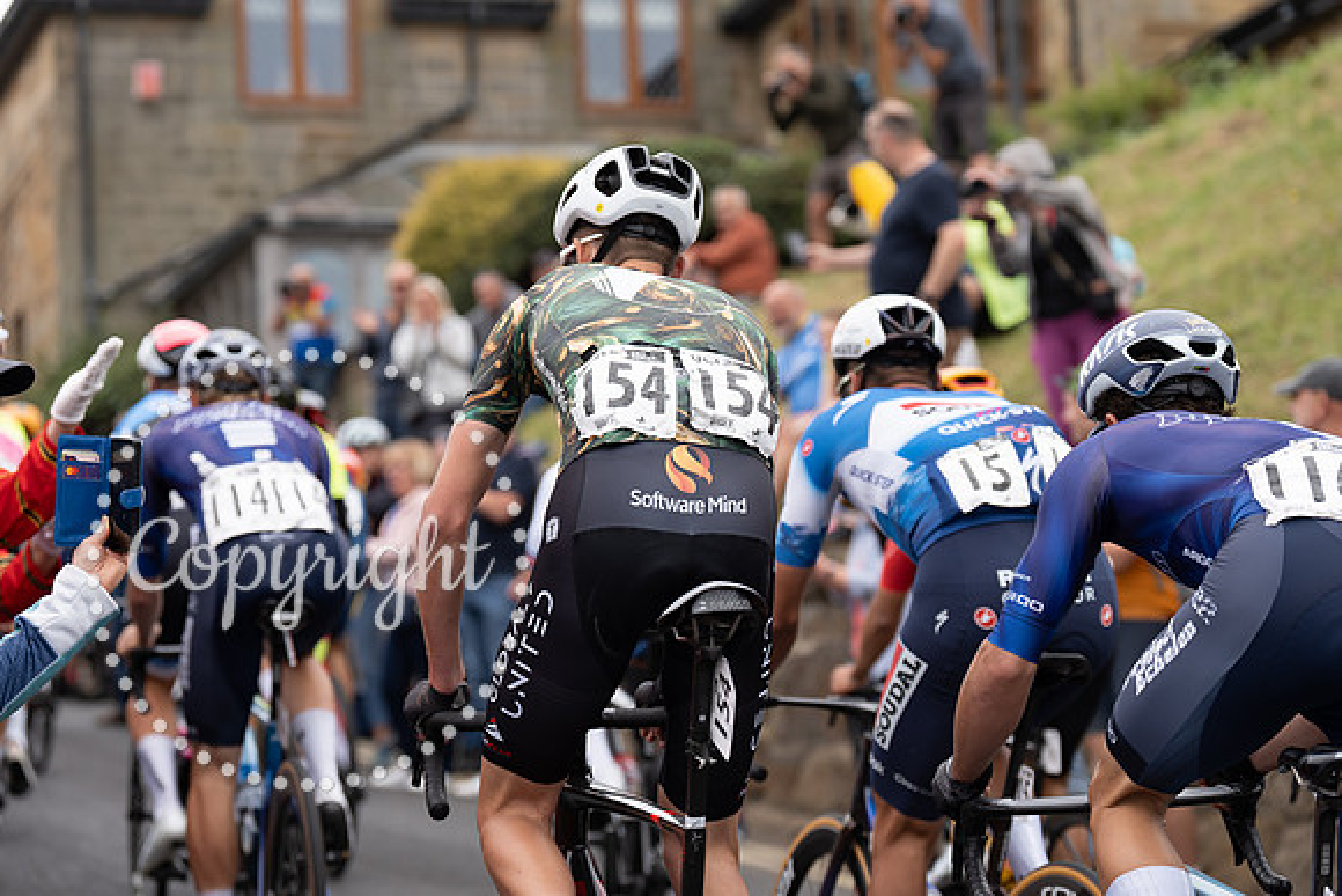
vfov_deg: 13.3
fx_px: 3840
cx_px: 671
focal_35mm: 103
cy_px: 448
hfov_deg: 19.8
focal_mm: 103
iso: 320
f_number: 3.5
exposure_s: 1/1000
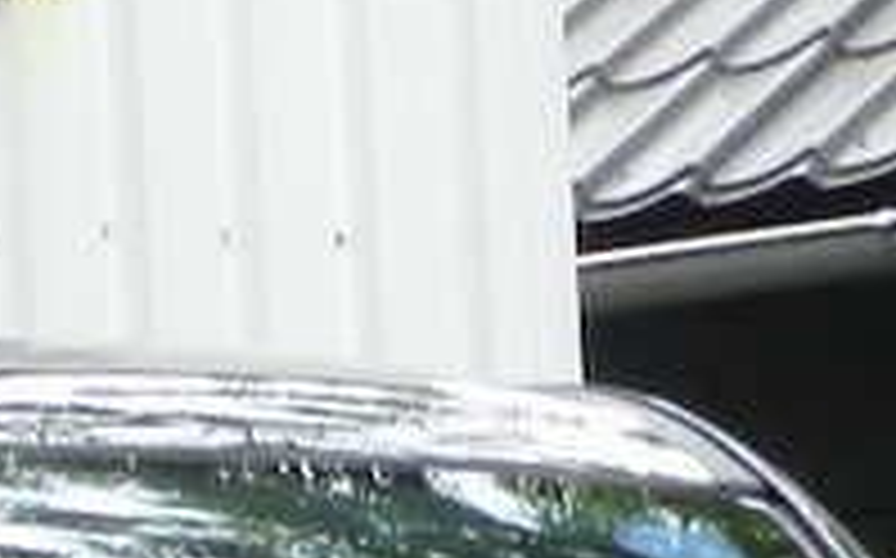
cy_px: 2326
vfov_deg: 3.1
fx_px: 9930
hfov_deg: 5.2
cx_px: -36
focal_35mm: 407
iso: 160
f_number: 4.4
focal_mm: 9.4
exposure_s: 1/50
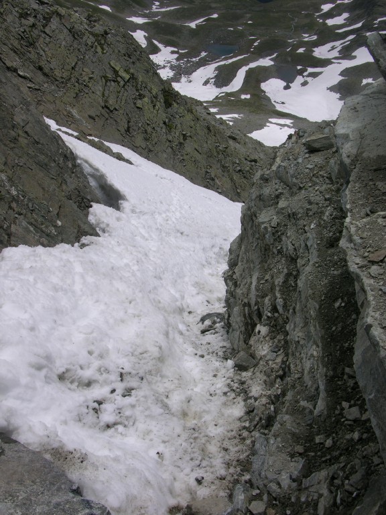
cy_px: 258
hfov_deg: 40.7
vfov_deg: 52.6
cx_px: 193
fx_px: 520
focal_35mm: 35
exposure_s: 1/404
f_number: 8
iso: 50
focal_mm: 8.9
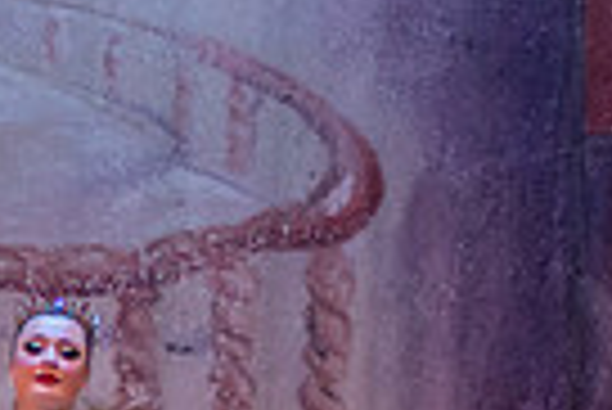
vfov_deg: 3.0
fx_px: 7811
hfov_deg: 4.4
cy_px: 553
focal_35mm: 459
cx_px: -820
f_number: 2.8
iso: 2500
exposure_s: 1/400
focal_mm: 70
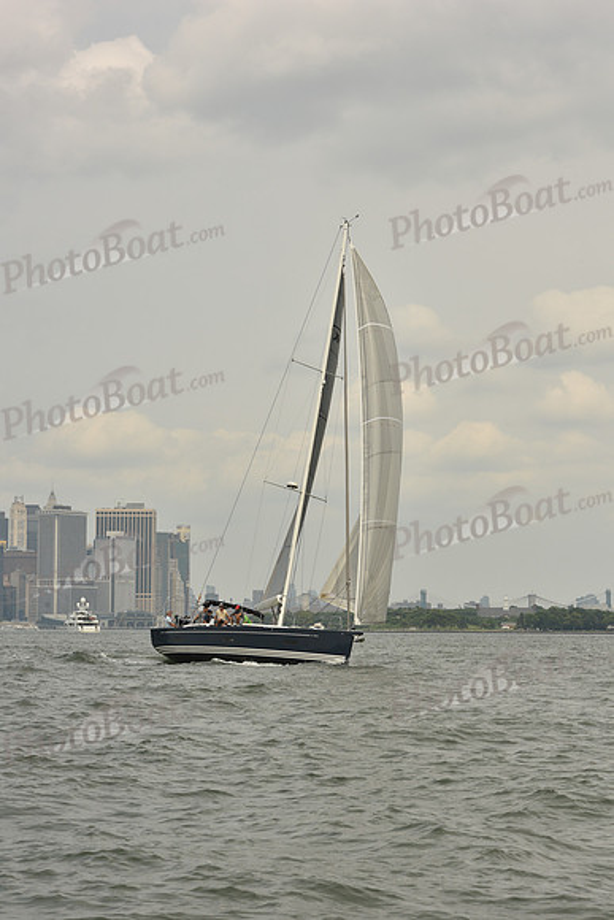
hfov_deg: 14.4
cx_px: 307
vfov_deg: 21.5
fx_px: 2429
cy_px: 460
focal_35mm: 95
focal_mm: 95
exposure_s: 1/640
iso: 250
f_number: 11
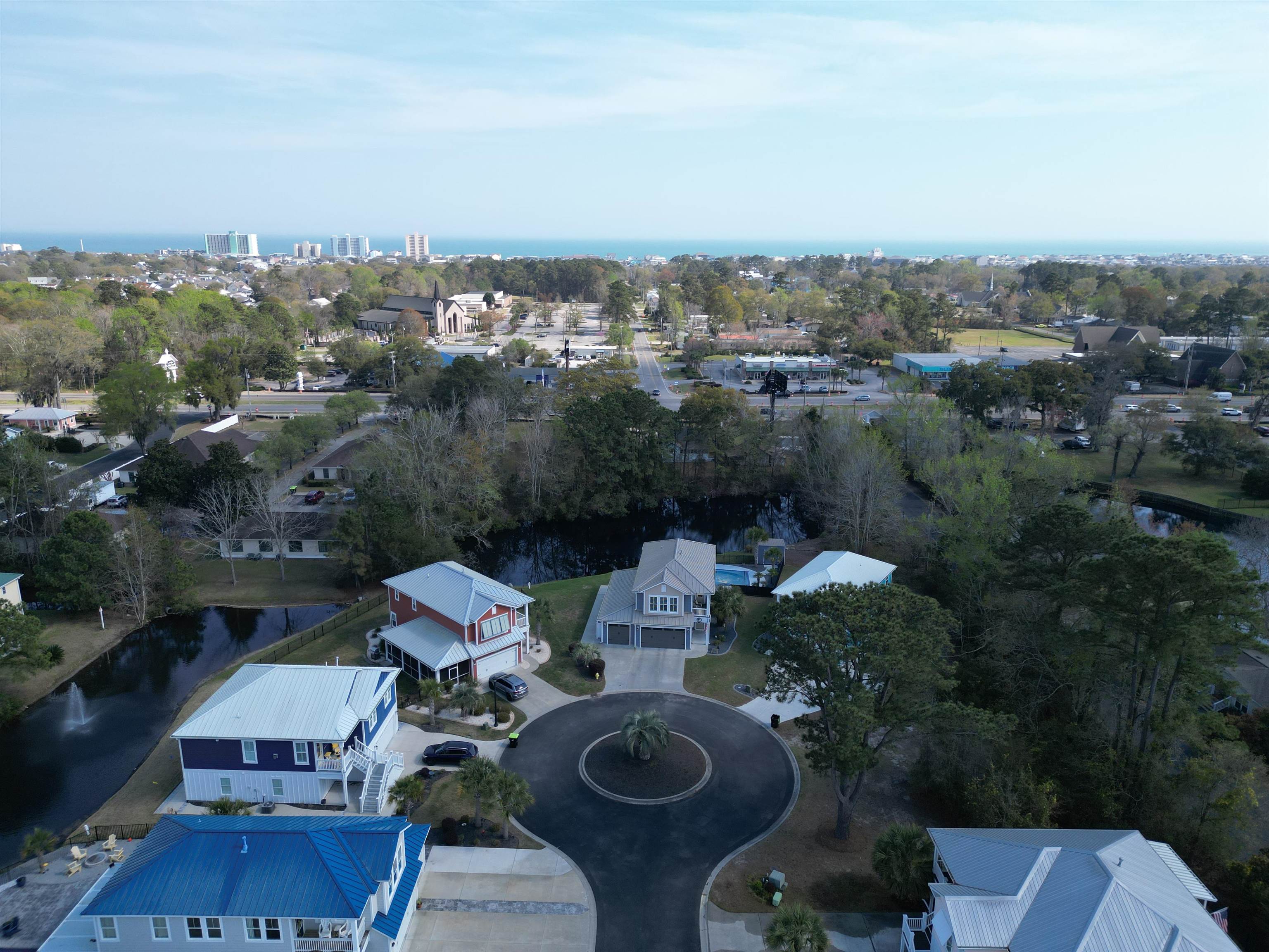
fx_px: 880
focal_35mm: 24
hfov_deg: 71.6
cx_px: 634
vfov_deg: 56.8
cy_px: 476
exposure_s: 1/2000
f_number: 1.7
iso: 100
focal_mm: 6.72
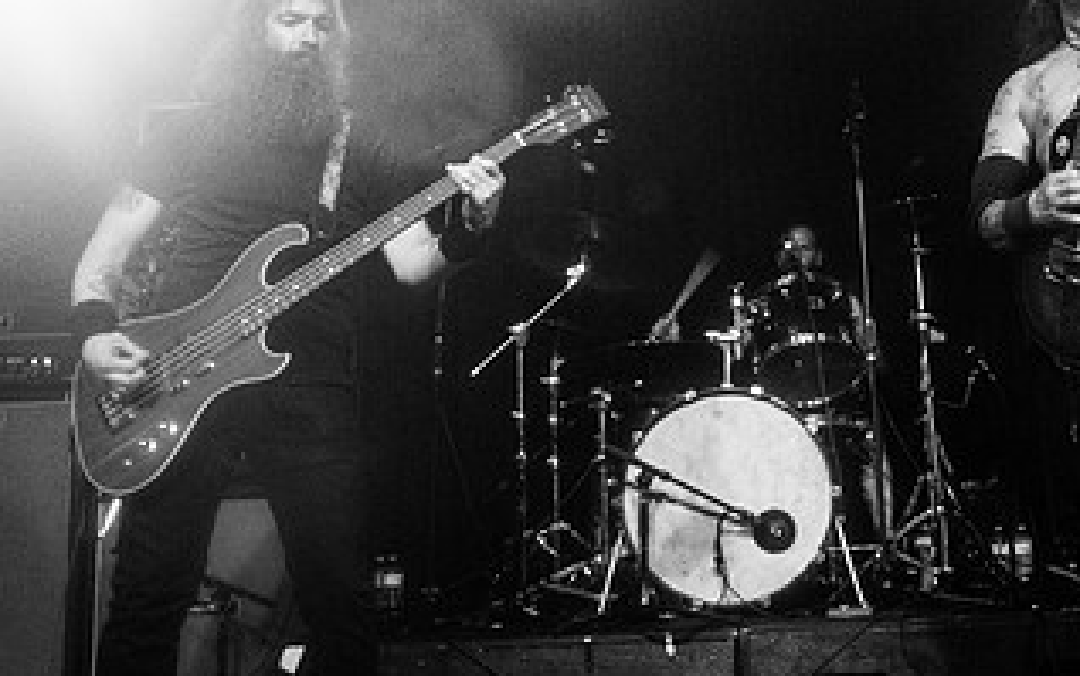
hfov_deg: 45.2
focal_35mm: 43
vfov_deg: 29.8
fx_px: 1266
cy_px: 249
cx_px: 751
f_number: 3.2
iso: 3200
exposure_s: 1/200
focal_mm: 20
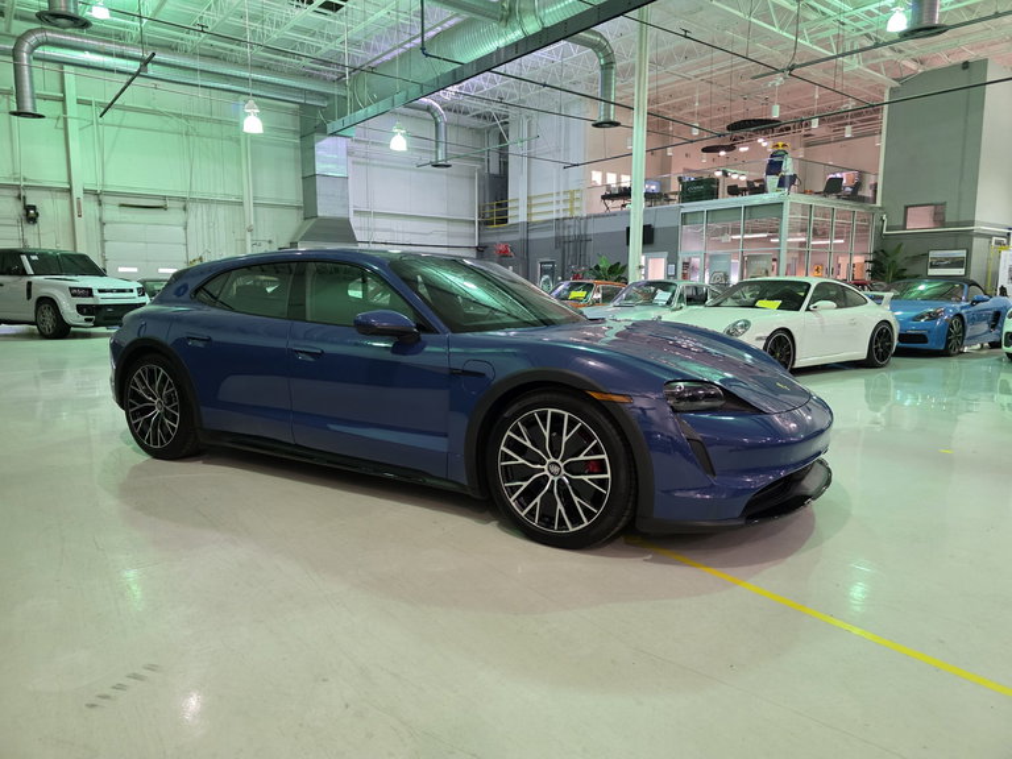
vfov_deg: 58.9
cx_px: 506
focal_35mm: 23
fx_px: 672
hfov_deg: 73.9
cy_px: 380
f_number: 1.7
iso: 800
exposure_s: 1/120
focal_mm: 6.3
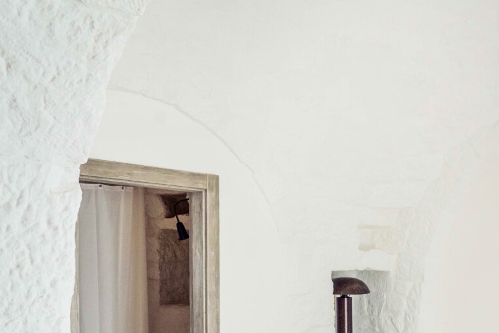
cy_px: 315
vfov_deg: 26.9
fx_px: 665
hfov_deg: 39.3
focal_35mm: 48
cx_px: 407
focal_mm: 24
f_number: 7.1
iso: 1250
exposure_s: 1/125
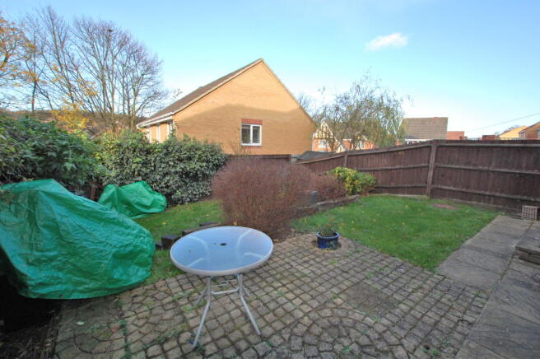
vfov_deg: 77.2
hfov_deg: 100.4
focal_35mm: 15
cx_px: 270
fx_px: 225
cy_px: 180
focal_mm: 10
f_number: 6.3
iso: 400
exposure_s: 1/160
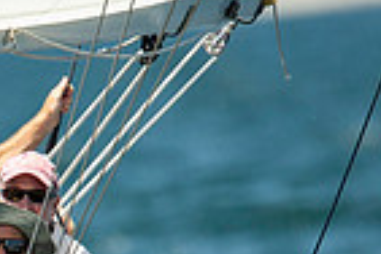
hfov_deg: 0.7
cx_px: -202
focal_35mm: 2786
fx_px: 29483
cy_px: 447
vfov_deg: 0.5
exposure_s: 1/2500
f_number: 5
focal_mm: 600
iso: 400
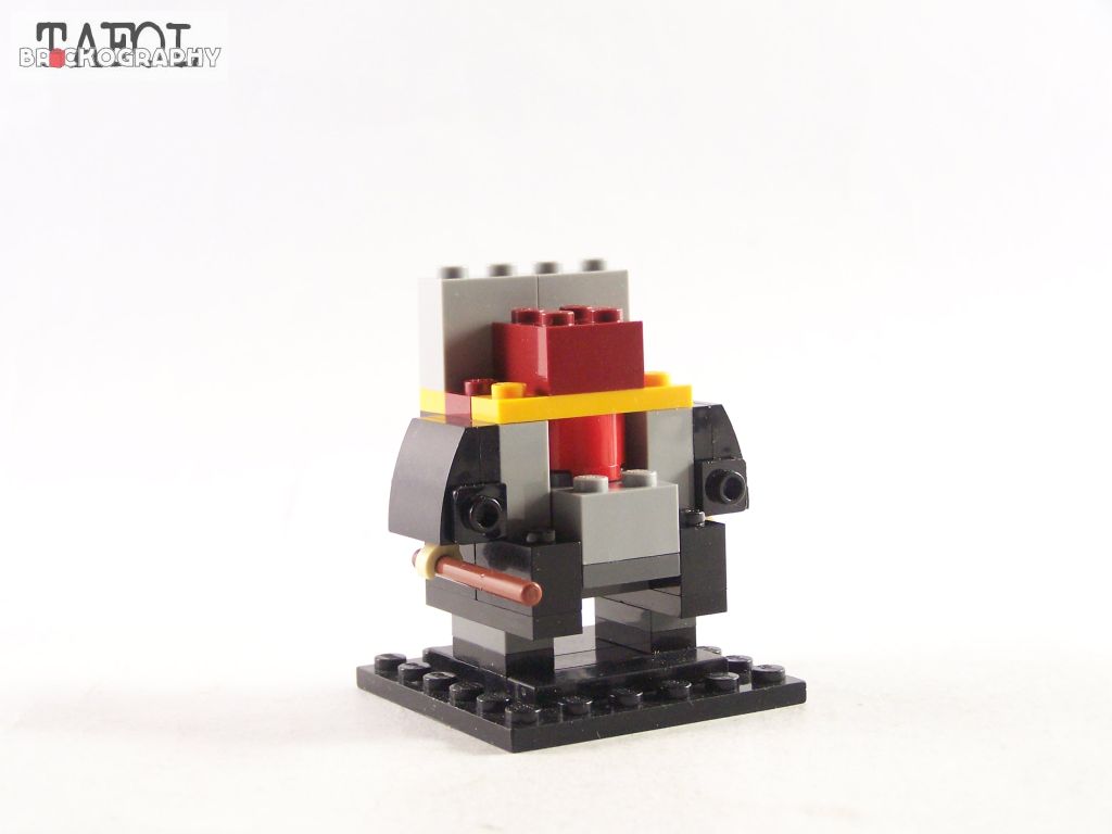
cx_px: 556
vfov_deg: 21.3
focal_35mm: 69
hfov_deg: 28.2
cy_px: 417
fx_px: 2217
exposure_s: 1/30
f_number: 3.2
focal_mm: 11.5
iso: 200
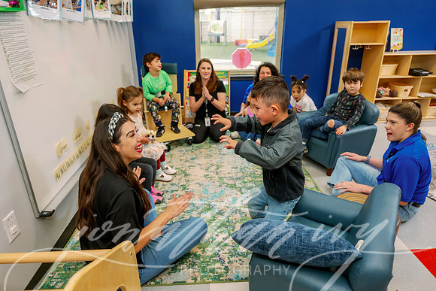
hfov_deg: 73.7
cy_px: 146
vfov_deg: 53.2
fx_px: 291
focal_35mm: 24
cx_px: 218
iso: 1250
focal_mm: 24
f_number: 4.5
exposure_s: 1/200
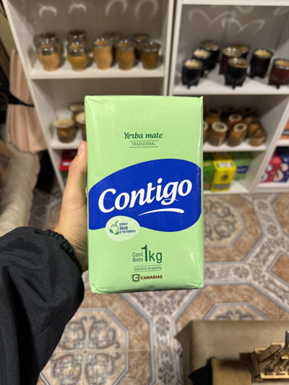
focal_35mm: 24
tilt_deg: -48.2
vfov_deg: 71.6
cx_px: 144
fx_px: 267
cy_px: 192
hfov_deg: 56.8
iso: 125
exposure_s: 1/100
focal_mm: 6.76
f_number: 1.78
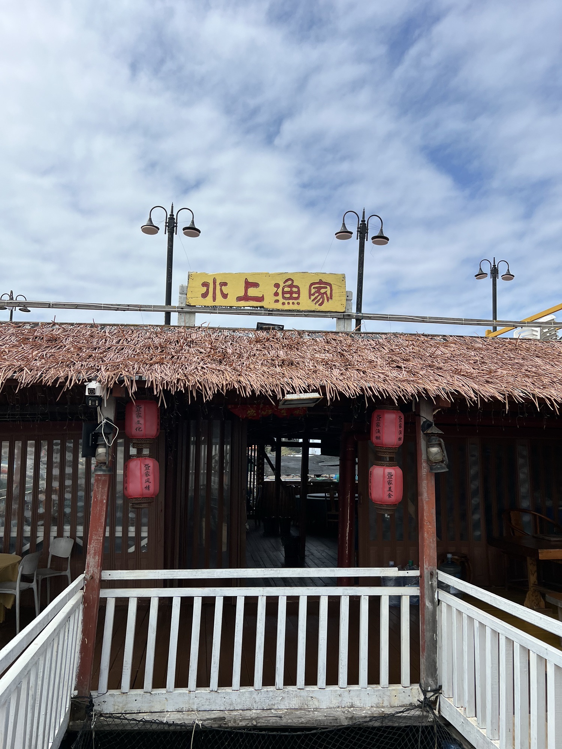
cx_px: 281
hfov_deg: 53.1
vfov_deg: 67.3
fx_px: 563
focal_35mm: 26
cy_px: 374
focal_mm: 5.7
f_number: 1.5
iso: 50
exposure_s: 1/6993
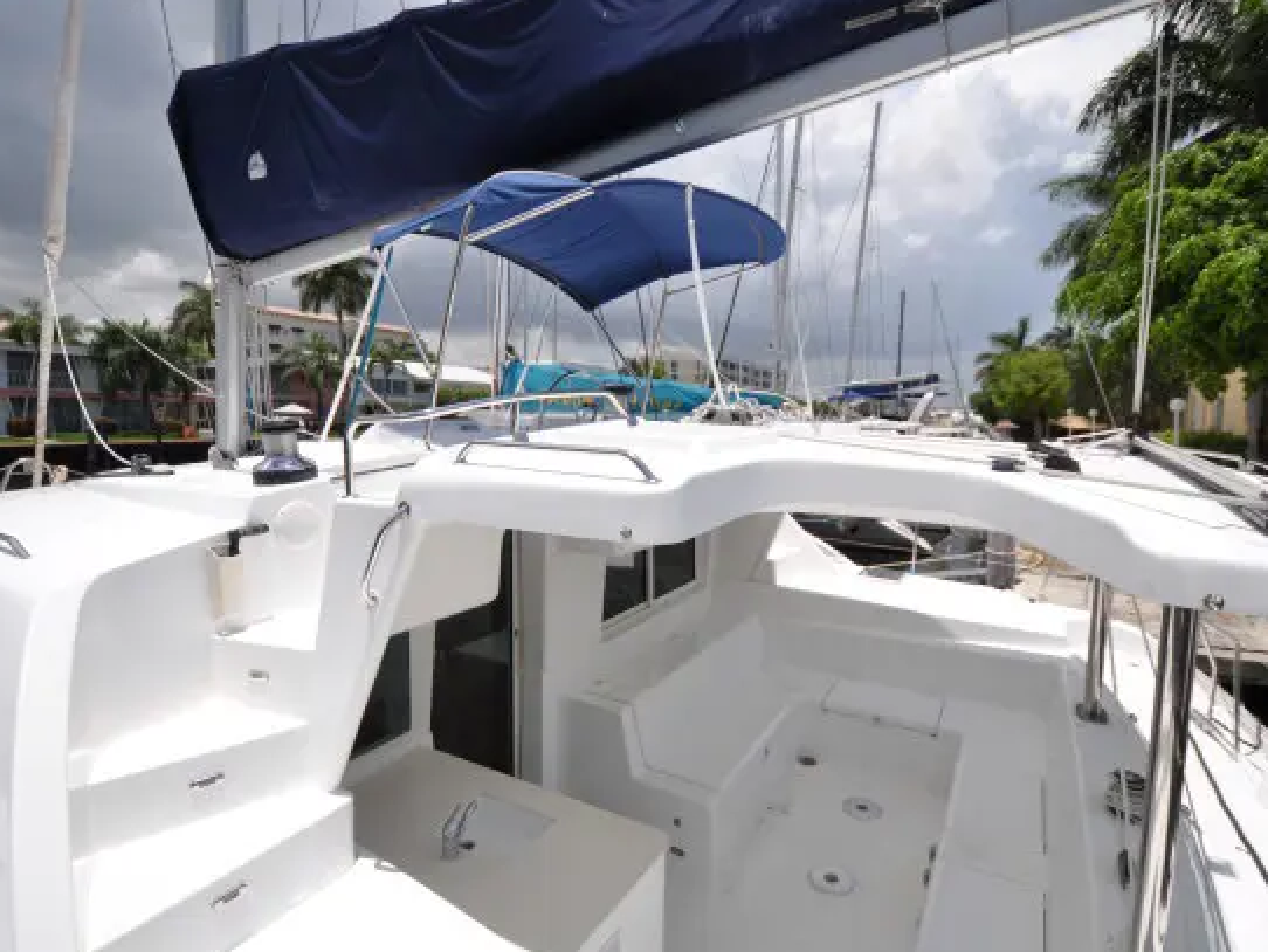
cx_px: 692
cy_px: 474
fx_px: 623
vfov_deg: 74.8
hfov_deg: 90.8
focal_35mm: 17
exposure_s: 1/3200
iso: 200
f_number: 3.5
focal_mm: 10
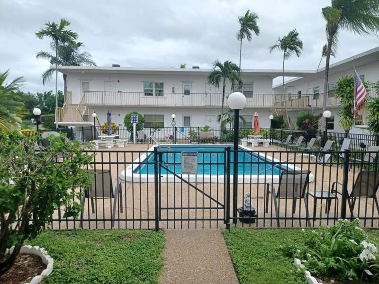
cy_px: 142
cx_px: 190
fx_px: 274
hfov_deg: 69.4
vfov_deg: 54.9
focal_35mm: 25
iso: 32
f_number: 1.8
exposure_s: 1/342
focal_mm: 4.6
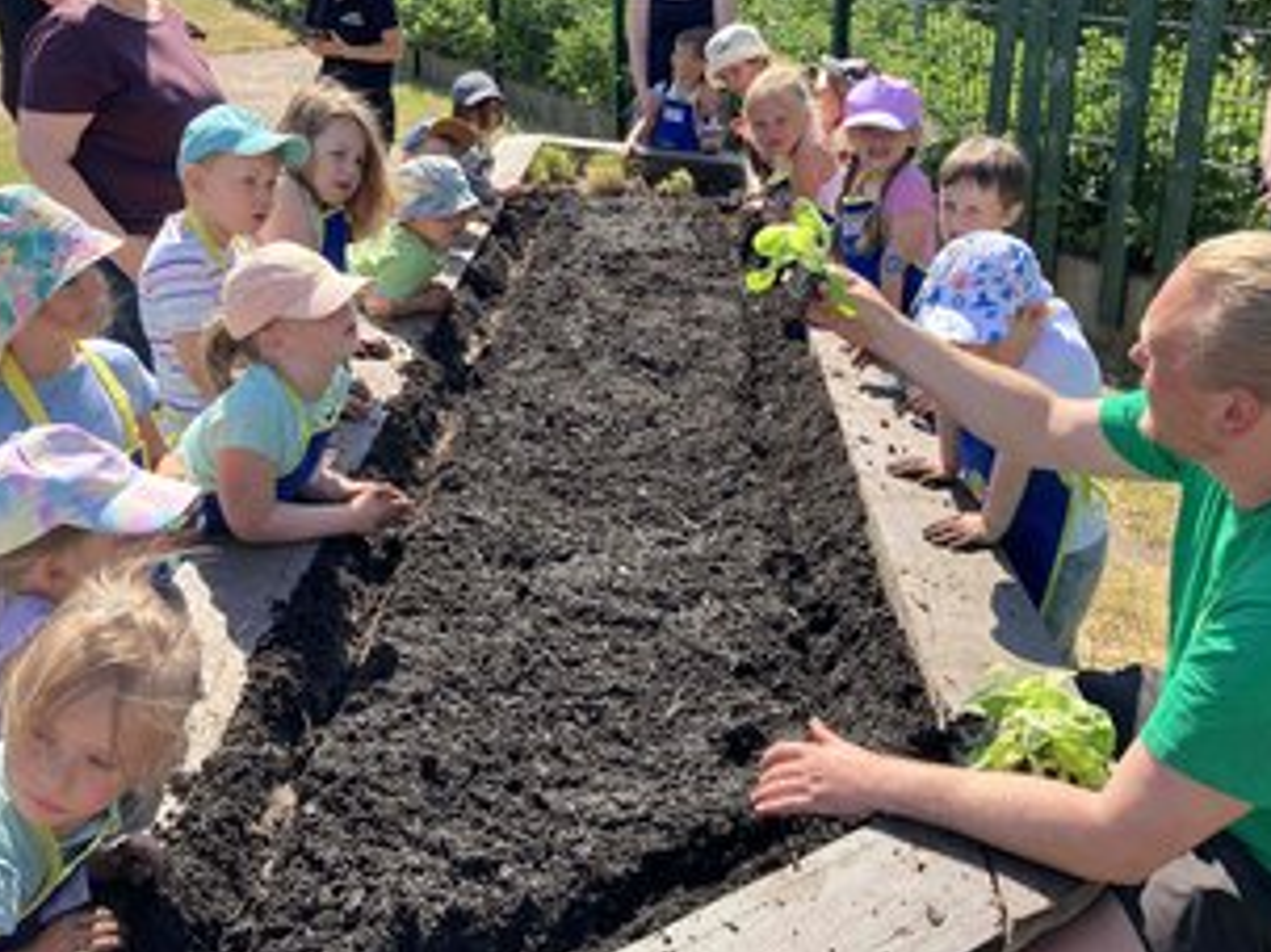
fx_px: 1358
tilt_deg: -17.2
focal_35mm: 37
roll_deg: -0.1
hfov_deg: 50.0
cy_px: 390
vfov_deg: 38.5
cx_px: 554
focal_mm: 3.99
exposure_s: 1/810
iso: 32
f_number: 1.8
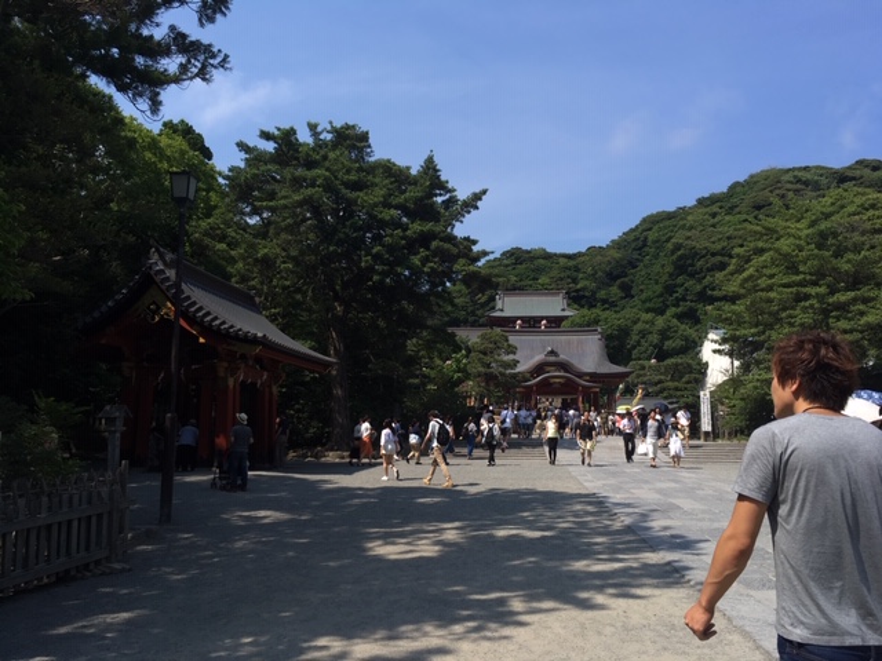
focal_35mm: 29
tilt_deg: +7.1
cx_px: 441
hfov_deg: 61.7
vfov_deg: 48.2
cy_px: 330
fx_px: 739
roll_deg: -1.5
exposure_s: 1/1026
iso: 25
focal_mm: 4.15
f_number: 2.2
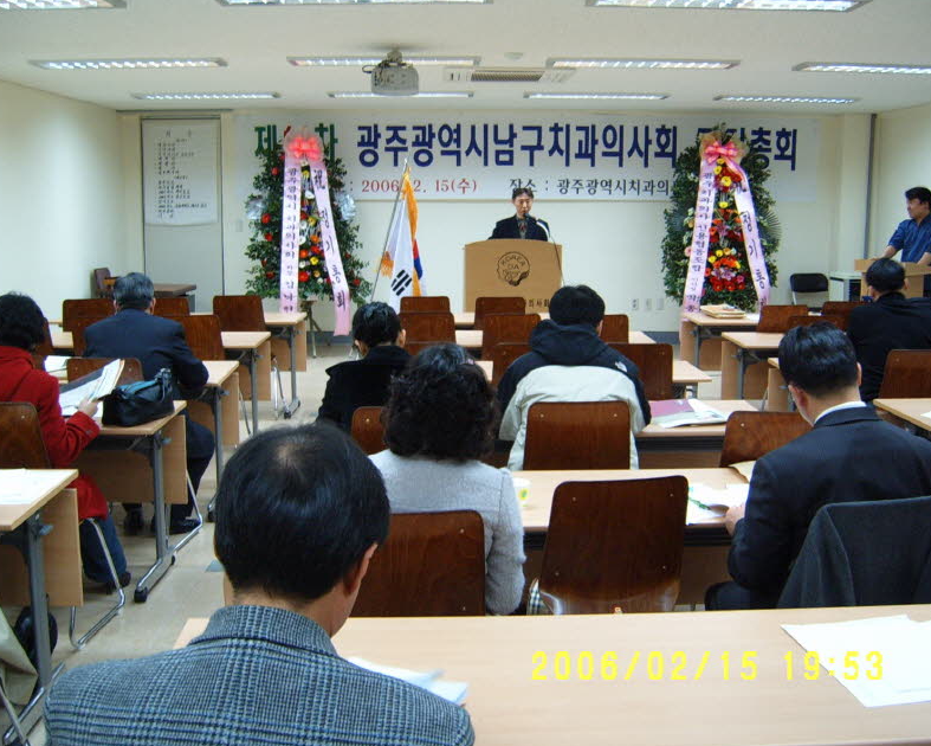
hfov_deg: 46.8
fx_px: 1075
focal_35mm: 39
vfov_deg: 38.2
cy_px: 373
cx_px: 467
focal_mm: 6.2
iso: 141
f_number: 2.9
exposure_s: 1/15
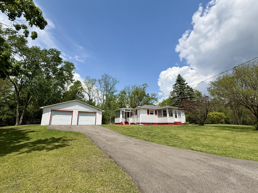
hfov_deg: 98.1
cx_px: 125
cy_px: 100
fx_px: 112
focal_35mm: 15
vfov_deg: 81.7
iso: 50
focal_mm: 2.22
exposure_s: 1/3663
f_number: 2.2
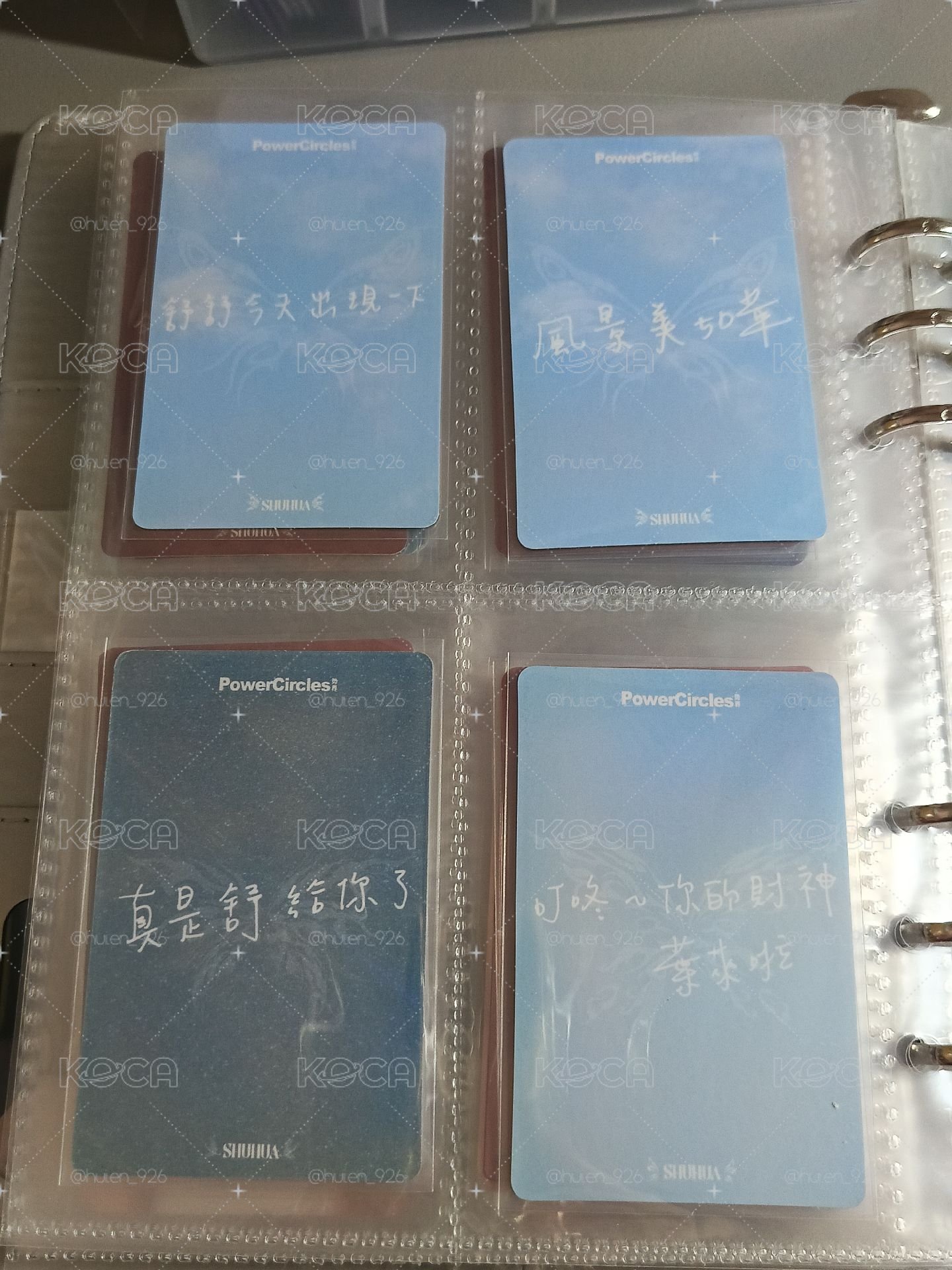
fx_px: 1173
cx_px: 476
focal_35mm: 32
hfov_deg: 44.2
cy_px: 635
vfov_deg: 56.8
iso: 1000
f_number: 1.75
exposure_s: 1/100
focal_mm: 5.24
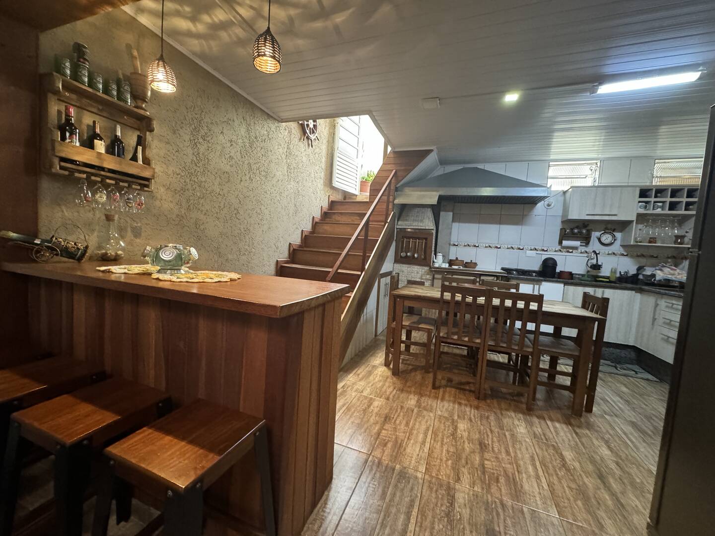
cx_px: 358
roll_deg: -3.5
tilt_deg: -3.6
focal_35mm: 14
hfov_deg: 102.1
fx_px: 289
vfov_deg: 85.7
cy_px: 268
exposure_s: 1/60
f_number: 2.2
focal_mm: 2.22
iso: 800
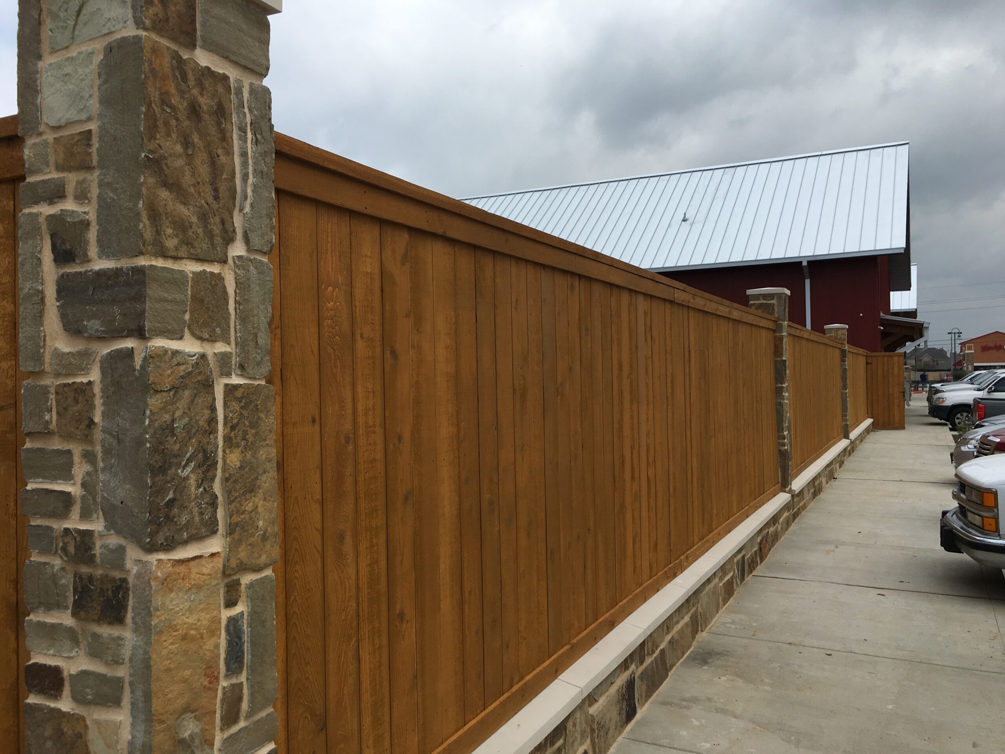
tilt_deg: +1.0
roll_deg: +1.1
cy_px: 377
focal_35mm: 29
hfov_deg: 61.7
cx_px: 502
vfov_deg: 48.2
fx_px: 842
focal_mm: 4.15
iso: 25
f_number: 2.2
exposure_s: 1/1425
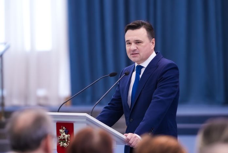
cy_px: 76
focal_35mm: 300
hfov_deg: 6.9
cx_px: 114
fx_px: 1902
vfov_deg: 4.6
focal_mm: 200
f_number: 2.8
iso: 250
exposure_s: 1/60
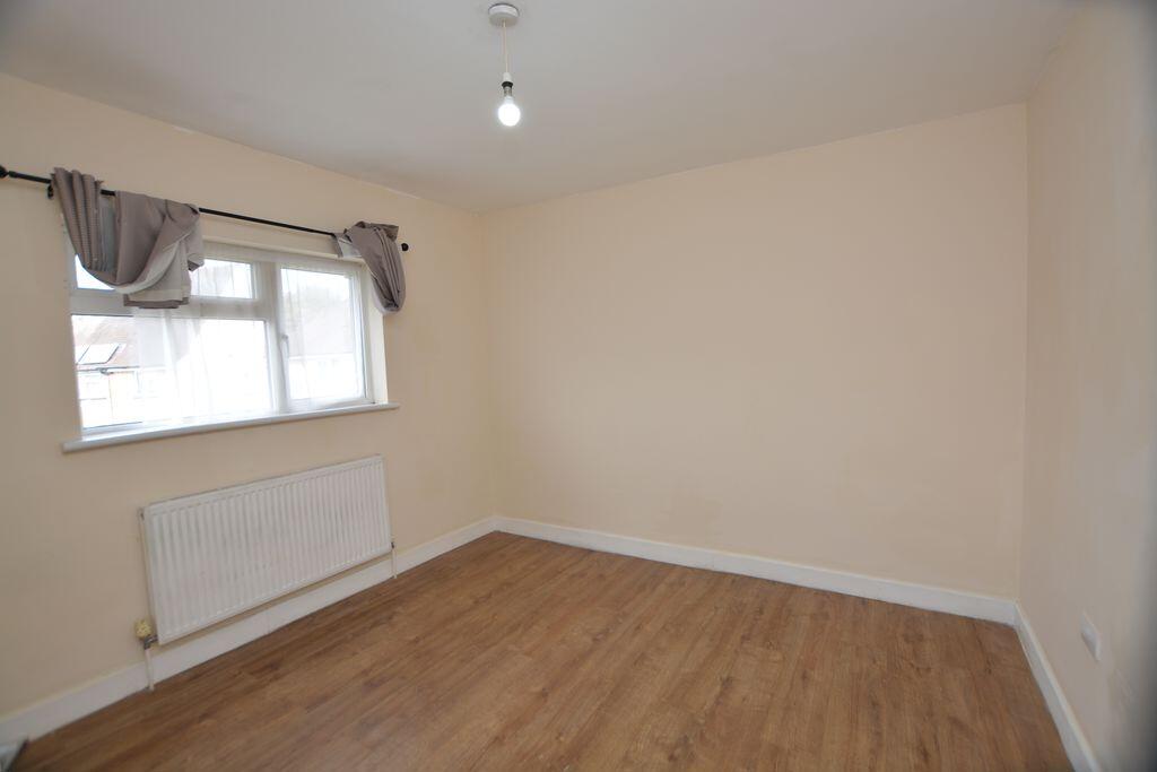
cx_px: 578
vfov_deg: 77.3
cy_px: 386
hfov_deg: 100.4
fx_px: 482
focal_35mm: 15
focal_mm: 10
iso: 200
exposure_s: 1/80
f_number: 4.5
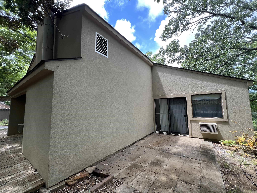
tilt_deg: +5.5
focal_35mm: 13
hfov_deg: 106.2
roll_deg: +1.3
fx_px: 97
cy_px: 96
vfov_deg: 89.9
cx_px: 128
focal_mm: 1.57
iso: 32
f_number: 1.8
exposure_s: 1/285
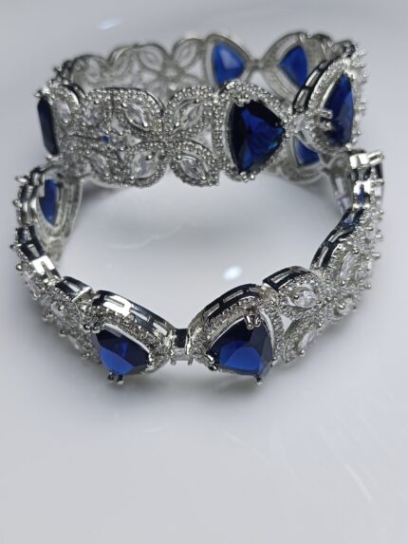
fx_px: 566
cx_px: 204
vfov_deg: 51.3
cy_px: 272
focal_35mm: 36
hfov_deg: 39.7
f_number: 1.8
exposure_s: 1/254
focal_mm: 3.98
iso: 50
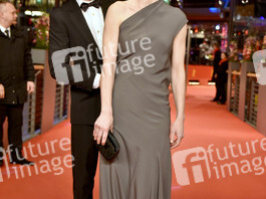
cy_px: 112
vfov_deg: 18.4
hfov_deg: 24.4
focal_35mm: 80
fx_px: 614
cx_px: 133
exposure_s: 1/250
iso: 3200
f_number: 5
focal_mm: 55
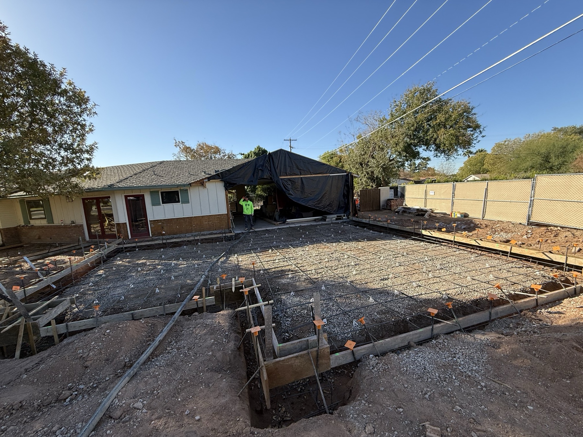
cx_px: 292
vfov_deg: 85.7
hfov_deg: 102.1
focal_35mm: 14
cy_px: 218
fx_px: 236
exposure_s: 1/1001
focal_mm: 2.22
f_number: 2.2
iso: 64
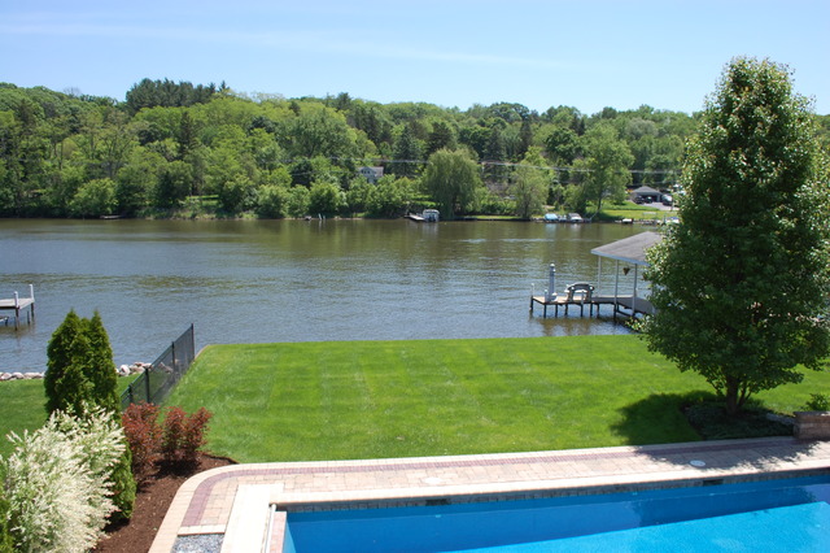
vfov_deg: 47.9
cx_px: 415
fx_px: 622
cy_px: 276
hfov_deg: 67.4
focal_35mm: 27
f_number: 8
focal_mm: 18
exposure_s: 1/250
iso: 200
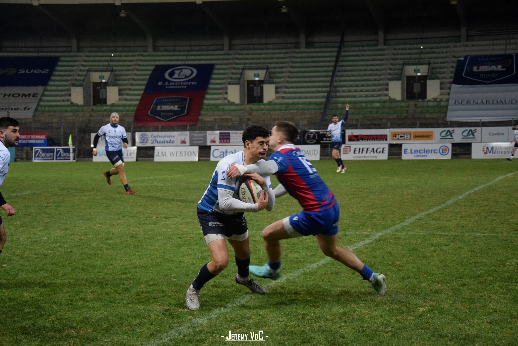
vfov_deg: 15.7
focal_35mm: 87
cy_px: 173
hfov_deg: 23.4
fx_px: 1252
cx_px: 259
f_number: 5
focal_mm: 58
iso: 2800
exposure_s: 1/500
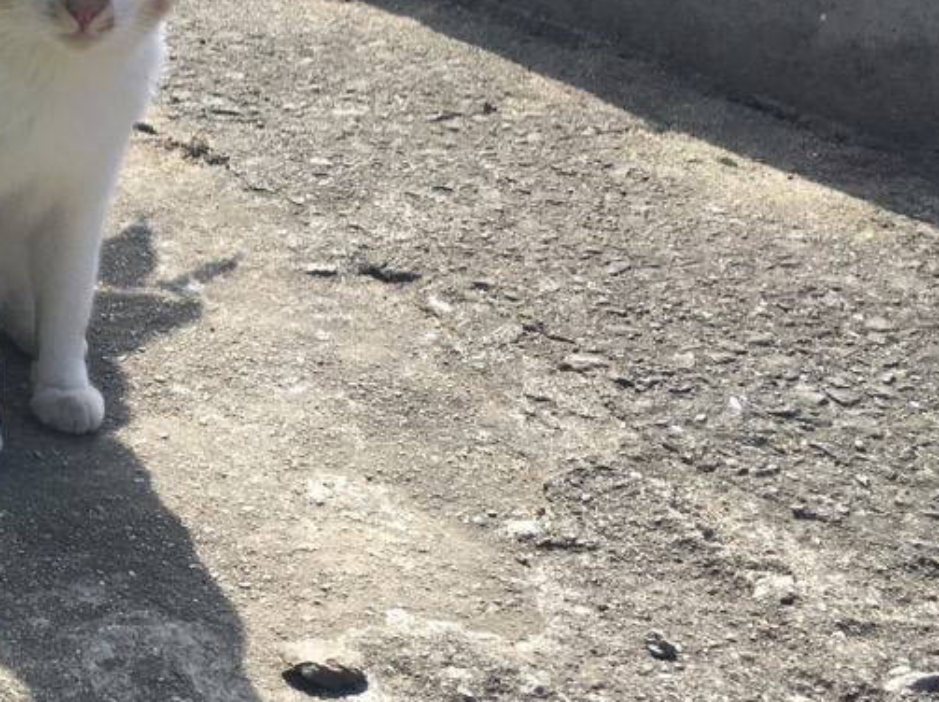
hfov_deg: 31.7
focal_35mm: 59
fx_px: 1599
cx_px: 159
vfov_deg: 24.0
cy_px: 58
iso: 25
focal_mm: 4.15
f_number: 2.2
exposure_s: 1/1012
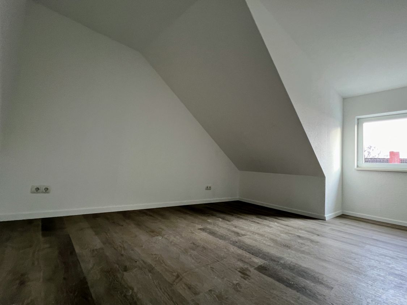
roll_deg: +2.1
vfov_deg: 89.9
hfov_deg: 106.2
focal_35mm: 13
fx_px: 153
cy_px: 152
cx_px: 204
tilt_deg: +4.2
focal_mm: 1.57
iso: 250
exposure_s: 1/66
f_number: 1.8
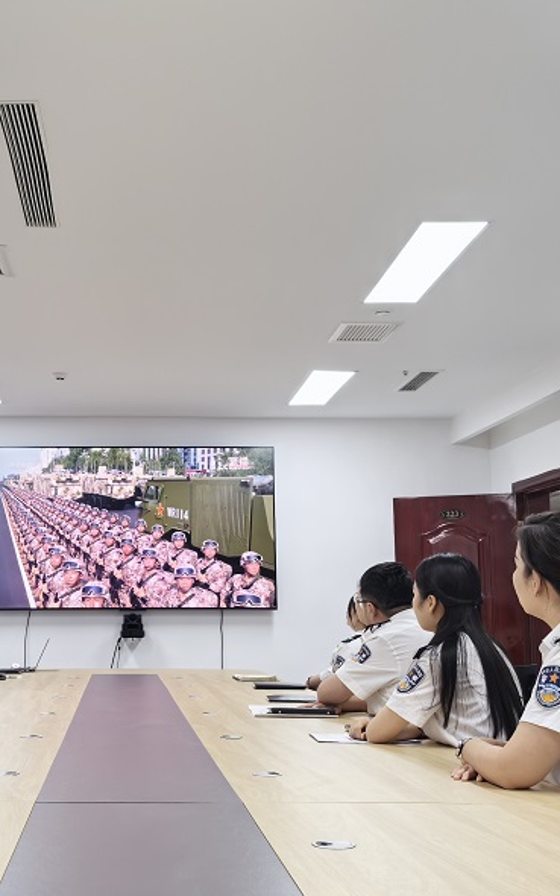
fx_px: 1123
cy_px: 446
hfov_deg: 27.6
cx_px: 144
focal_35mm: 46
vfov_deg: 43.5
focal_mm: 6.35
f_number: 2
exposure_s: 1/100
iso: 50
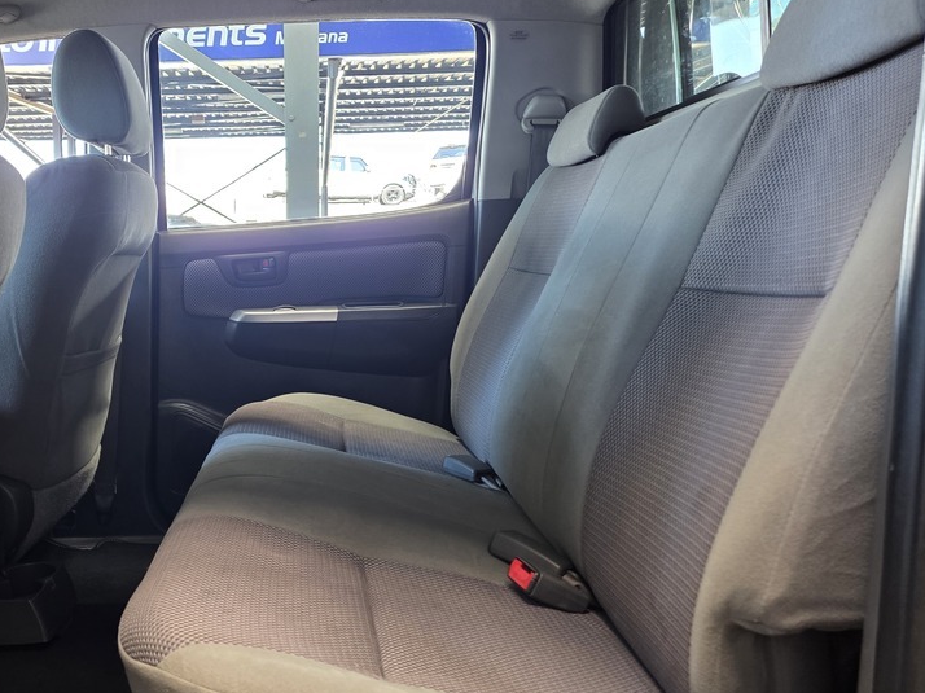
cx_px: 263
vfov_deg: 42.9
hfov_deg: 53.5
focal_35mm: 33
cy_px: 348
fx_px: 882
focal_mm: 6.25
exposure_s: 1/100
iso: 200
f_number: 1.7
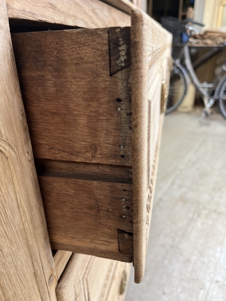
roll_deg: +2.2
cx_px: 113
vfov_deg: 67.3
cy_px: 150
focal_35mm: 26
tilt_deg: -25.1
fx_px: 226
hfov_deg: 53.1
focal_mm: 5.1
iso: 125
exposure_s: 1/121
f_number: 1.6
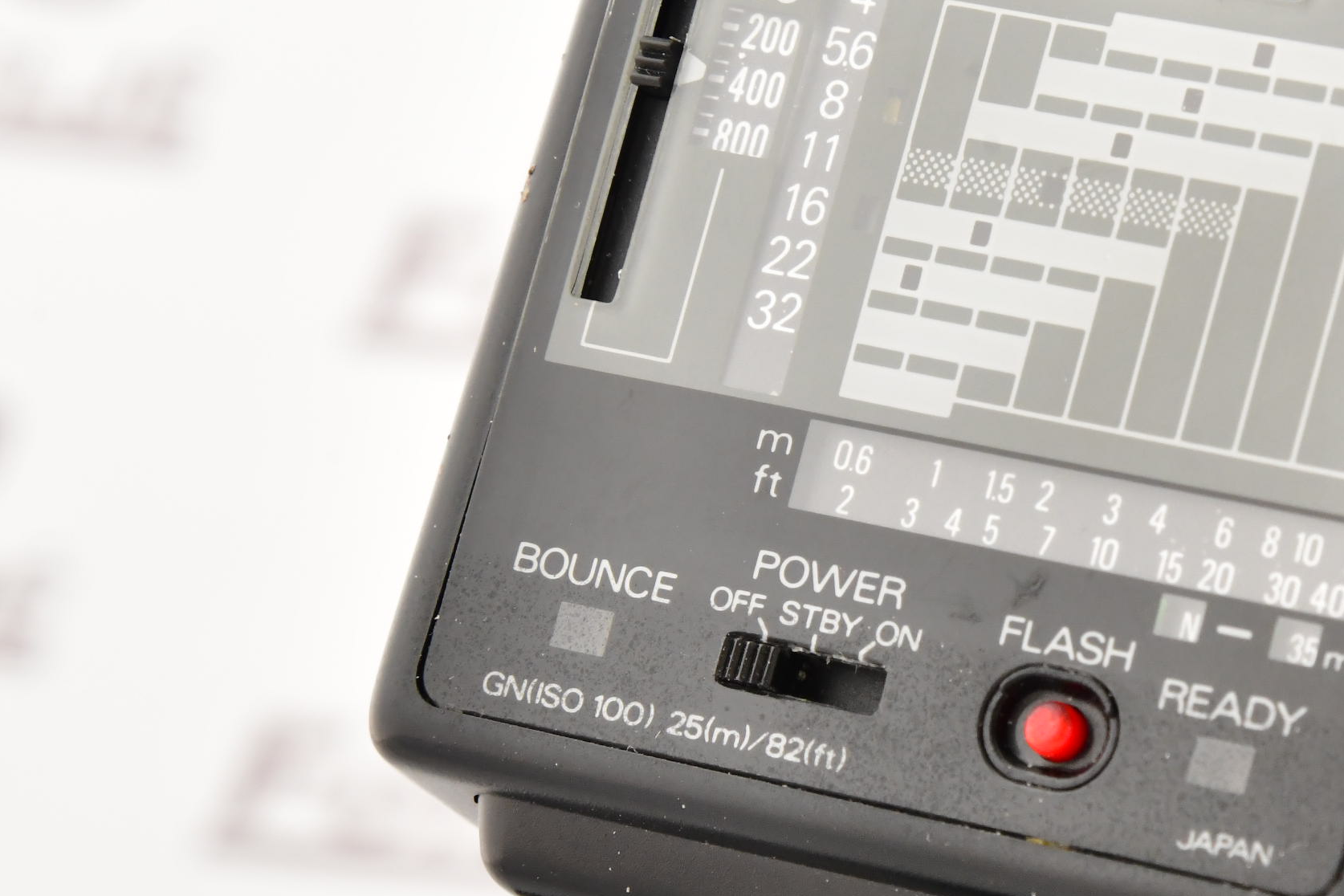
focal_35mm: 296
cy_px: 307
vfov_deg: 4.6
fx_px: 11050
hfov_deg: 6.9
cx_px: 1193
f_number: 13
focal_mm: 120
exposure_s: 1/160
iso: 1600
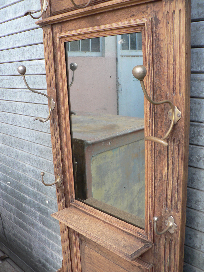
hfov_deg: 39.7
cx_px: 102
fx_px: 283
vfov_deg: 51.4
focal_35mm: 36
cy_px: 136
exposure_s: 1/80
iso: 80
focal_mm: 6
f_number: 2.8
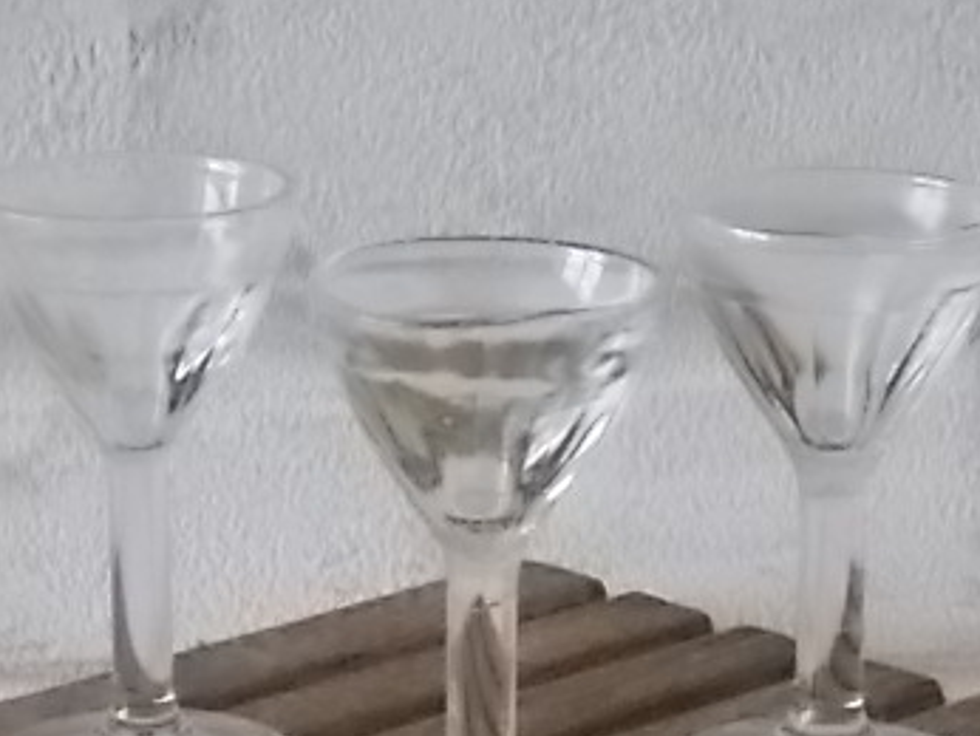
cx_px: 490
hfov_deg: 12.4
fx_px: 4505
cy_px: 594
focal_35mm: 159
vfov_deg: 9.3
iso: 800
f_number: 6.3
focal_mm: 15.4
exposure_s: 1/60
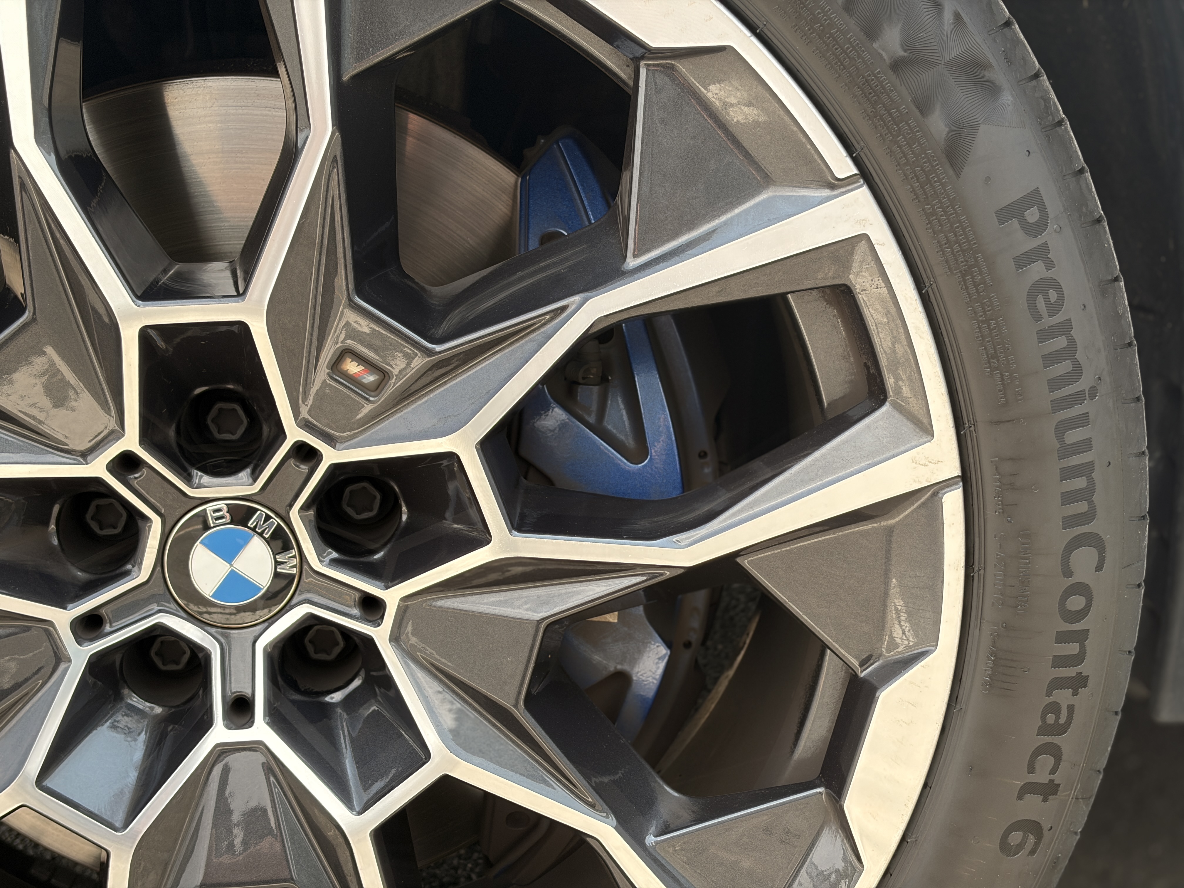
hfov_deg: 36.8
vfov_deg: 28.0
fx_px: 1779
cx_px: 592
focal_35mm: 52
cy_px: 444
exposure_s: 1/602
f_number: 1.6
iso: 50
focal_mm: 5.96
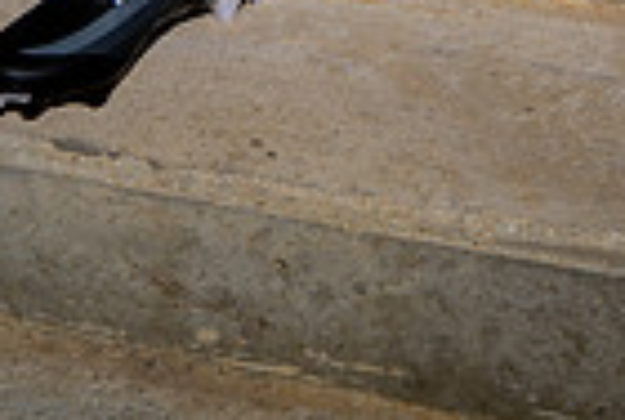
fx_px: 1340
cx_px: 522
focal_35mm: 77
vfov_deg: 13.5
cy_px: -559
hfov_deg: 25.7
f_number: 8
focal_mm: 24
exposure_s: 1/250
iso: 100
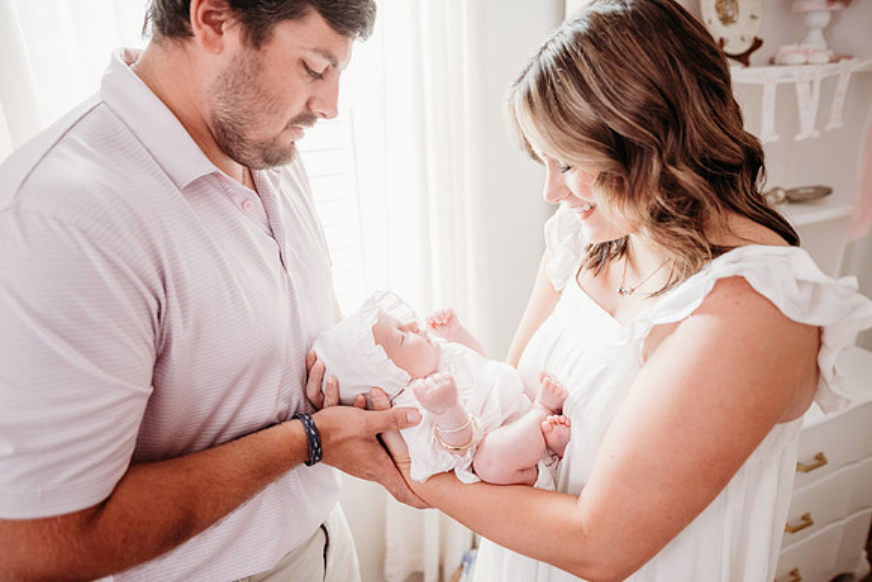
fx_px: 581
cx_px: 436
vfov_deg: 53.2
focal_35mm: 24
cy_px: 291
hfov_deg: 73.7
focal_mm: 24
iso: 2000
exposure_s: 1/200
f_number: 2.8
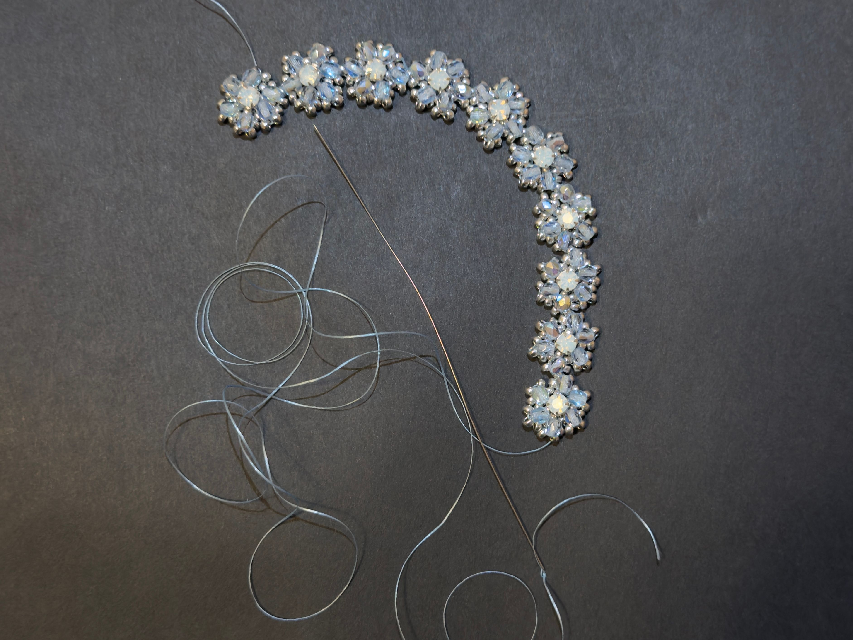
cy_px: 320
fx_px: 591
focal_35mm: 24
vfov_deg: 56.8
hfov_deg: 71.6
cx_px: 426
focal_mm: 6.76
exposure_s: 1/33
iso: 200
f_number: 1.78
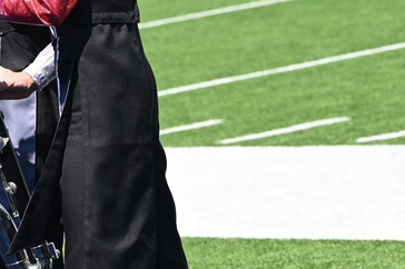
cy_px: -54
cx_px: -60
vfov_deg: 3.4
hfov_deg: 5.0
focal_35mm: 408
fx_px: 4586
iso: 800
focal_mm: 145
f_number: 7.1
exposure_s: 1/1600
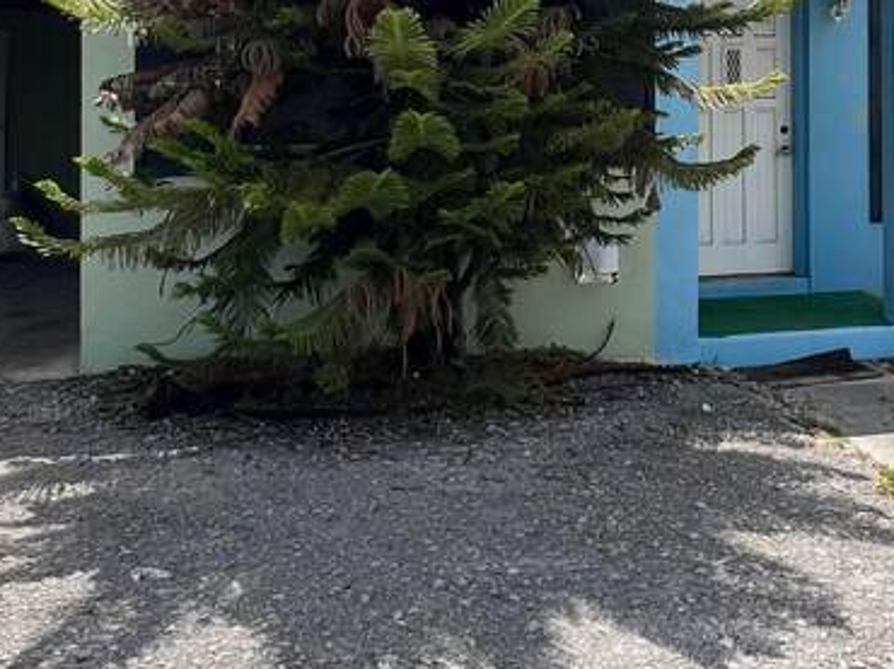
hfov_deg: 40.8
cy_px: 75
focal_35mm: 45
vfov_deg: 30.8
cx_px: 679
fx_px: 1161
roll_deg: +0.7
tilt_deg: +0.8
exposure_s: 1/1193
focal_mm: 1.57
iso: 32
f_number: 1.8
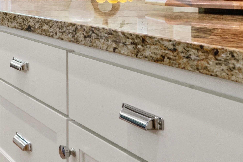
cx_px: -181
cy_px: -27
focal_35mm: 68
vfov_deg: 19.0
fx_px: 459
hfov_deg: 21.2
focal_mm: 16
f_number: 16
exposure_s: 1/4
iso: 400
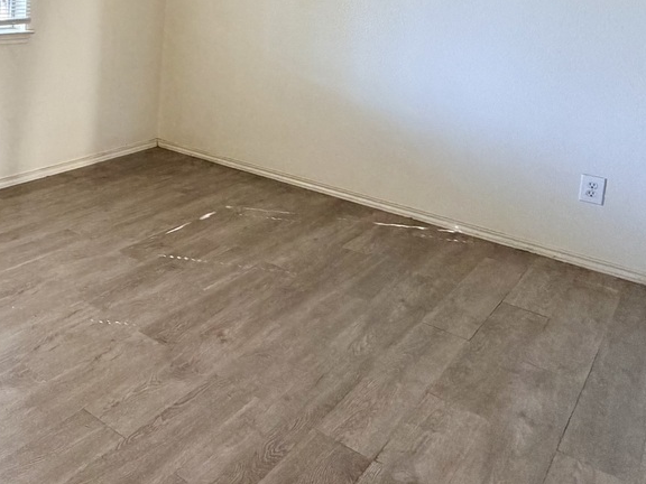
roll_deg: -1.5
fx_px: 653
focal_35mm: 35
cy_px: 27
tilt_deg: -6.2
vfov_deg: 37.4
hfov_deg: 44.4
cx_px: -6
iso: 320
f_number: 2.2
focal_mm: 2.22
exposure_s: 1/89
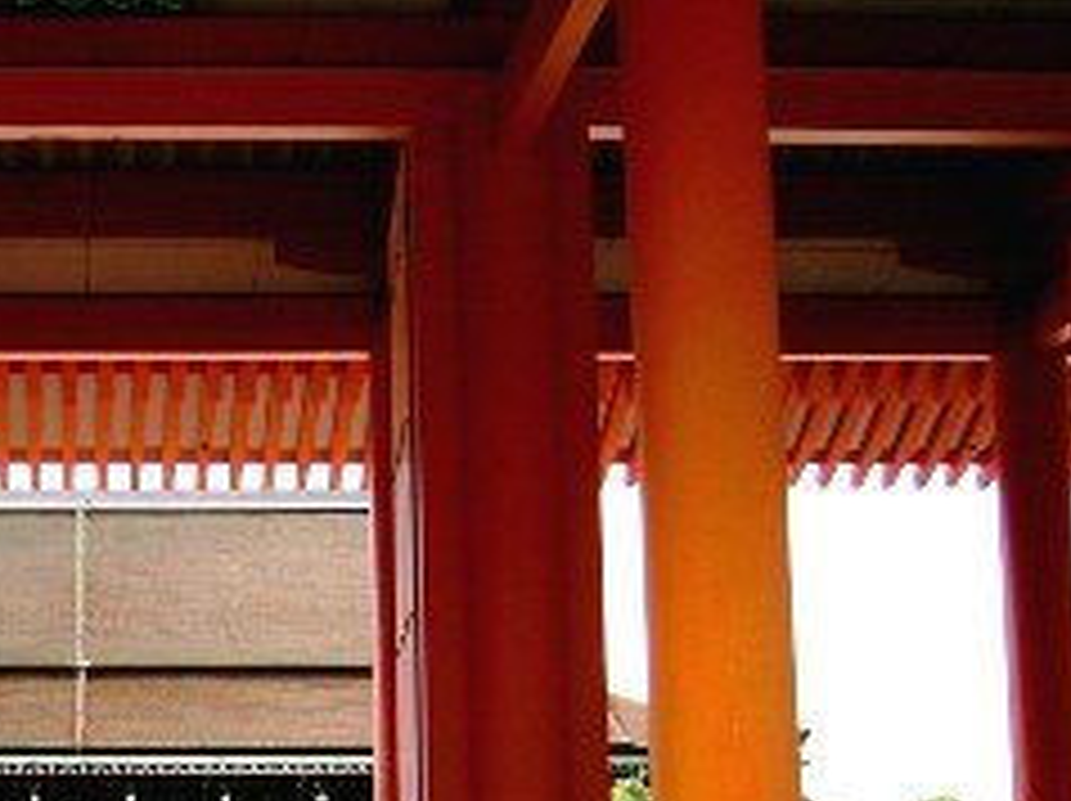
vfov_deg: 21.8
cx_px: 108
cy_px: 675
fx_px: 2040
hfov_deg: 28.3
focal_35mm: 66
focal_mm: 5.8
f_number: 2.8
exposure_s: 1/320
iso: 50
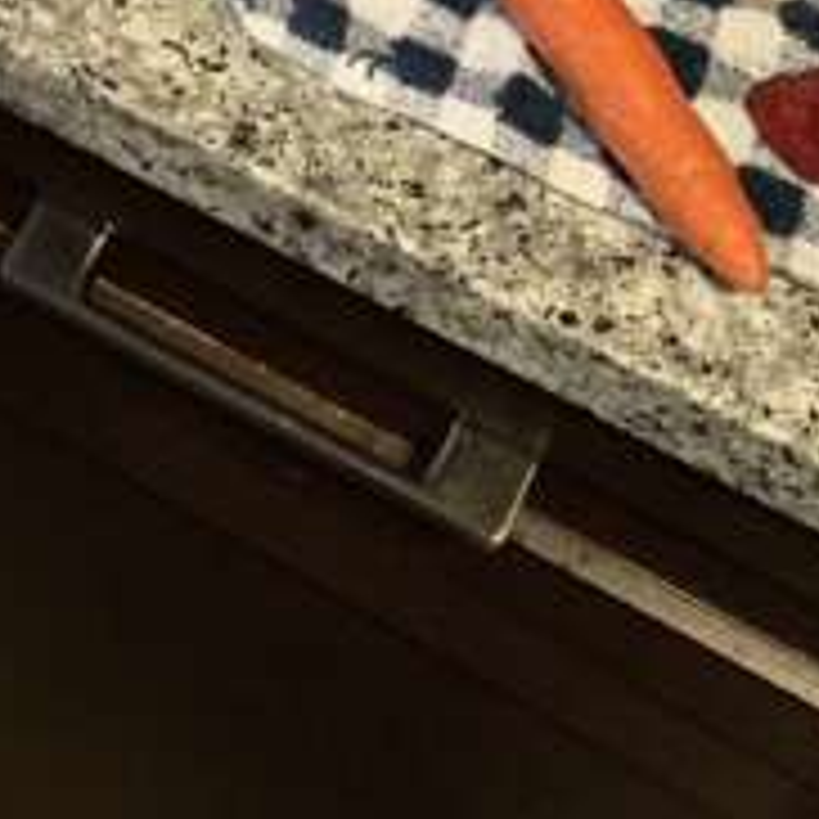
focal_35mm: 97
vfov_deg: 16.1
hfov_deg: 16.9
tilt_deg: -46.5
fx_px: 2596
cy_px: -472
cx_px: -238
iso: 500
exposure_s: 1/30
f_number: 1.8
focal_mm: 4.25
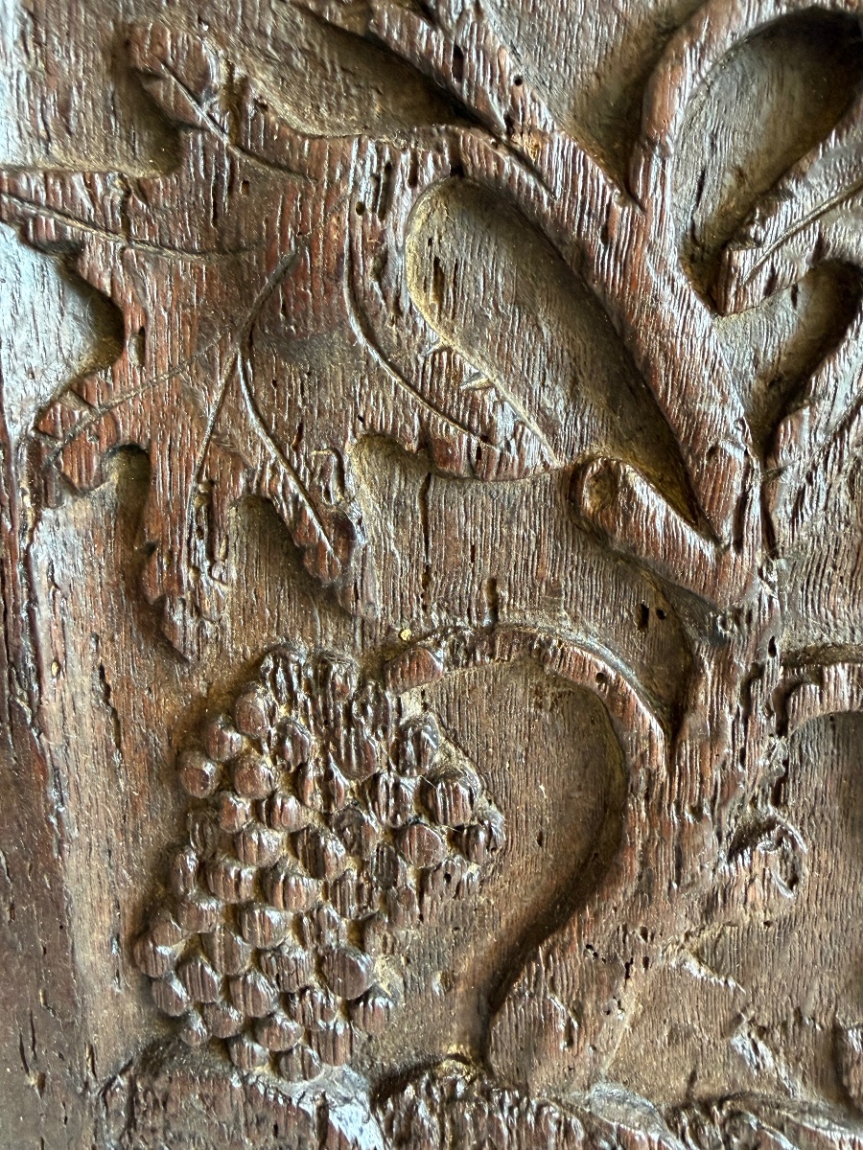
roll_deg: +1.3
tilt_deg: -37.8
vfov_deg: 67.3
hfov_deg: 53.1
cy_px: 575
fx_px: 864
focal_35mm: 26
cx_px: 432
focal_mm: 2.22
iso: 500
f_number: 2.2
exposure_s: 1/60
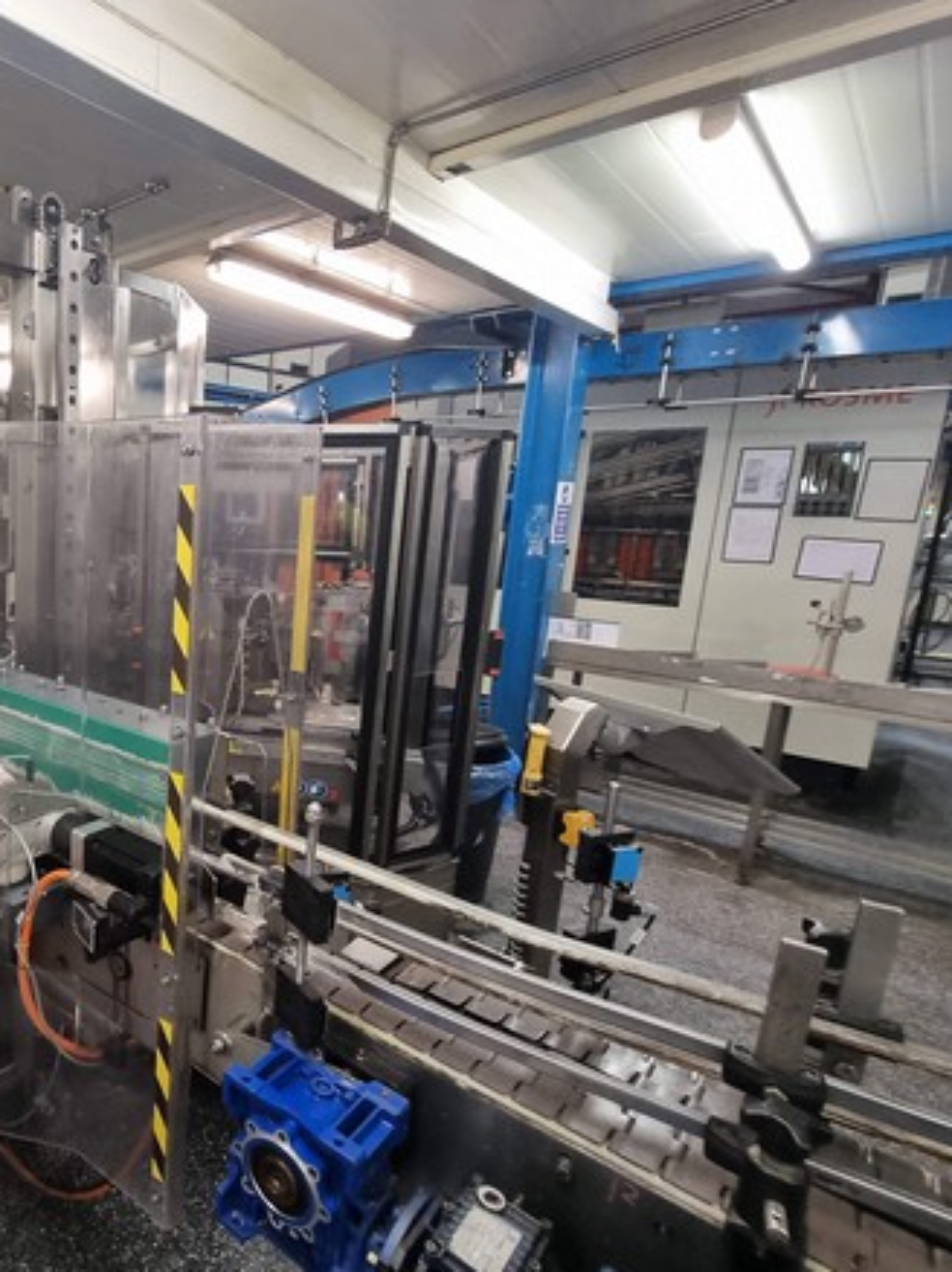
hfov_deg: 58.1
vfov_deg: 84.7
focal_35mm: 19
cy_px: 624
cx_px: 84
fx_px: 697
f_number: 2.2
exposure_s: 1/50
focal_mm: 2.2
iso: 250
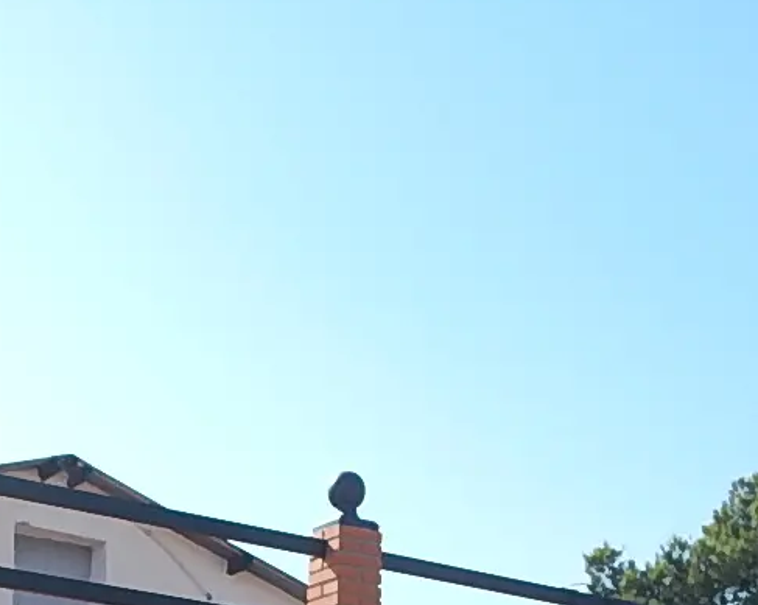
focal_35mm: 77
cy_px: 837
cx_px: 275
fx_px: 1726
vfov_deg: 18.2
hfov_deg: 24.7
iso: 125
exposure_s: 1/1250
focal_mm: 4.3
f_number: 2.8
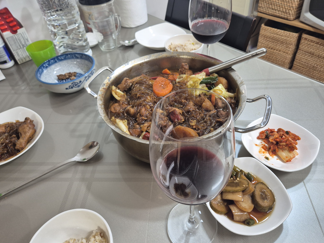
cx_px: 169
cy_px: 116
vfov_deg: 53.0
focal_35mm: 26
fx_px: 243
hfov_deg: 67.3
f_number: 1.8
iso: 320
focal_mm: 5.4
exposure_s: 1/120
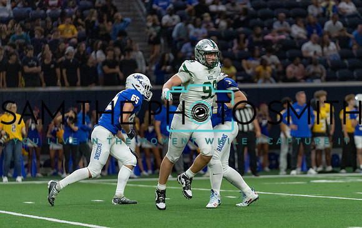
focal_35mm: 254
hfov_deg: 8.2
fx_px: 2514
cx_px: 224
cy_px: 100
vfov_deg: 5.2
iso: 4000
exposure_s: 1/1250
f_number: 2.8
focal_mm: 200
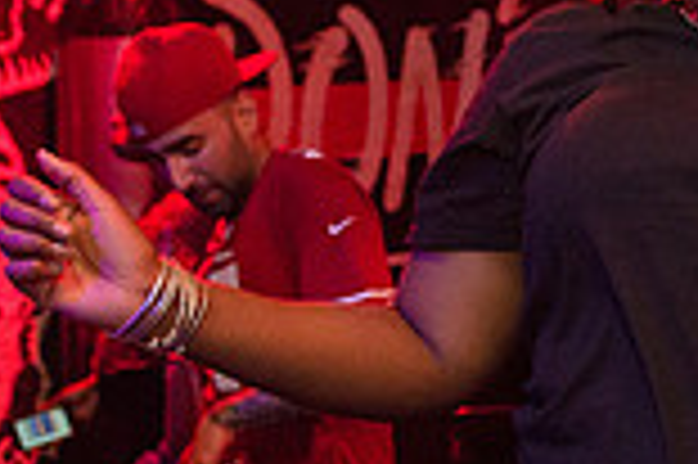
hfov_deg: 21.7
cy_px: 489
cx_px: 721
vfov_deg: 14.8
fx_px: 1743
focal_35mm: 90
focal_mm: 24
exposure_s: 1/400
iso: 4000
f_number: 3.5
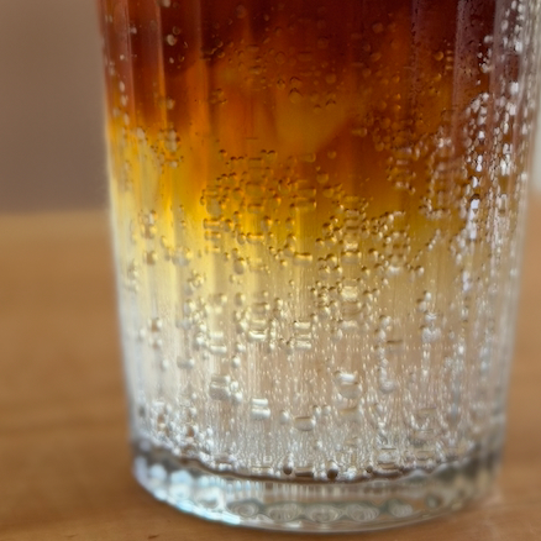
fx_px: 2193
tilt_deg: -4.7
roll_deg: -1.2
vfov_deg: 13.7
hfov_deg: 14.1
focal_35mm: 124
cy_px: -95
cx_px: 283
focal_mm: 6.76
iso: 50
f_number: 1.78
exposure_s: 1/123
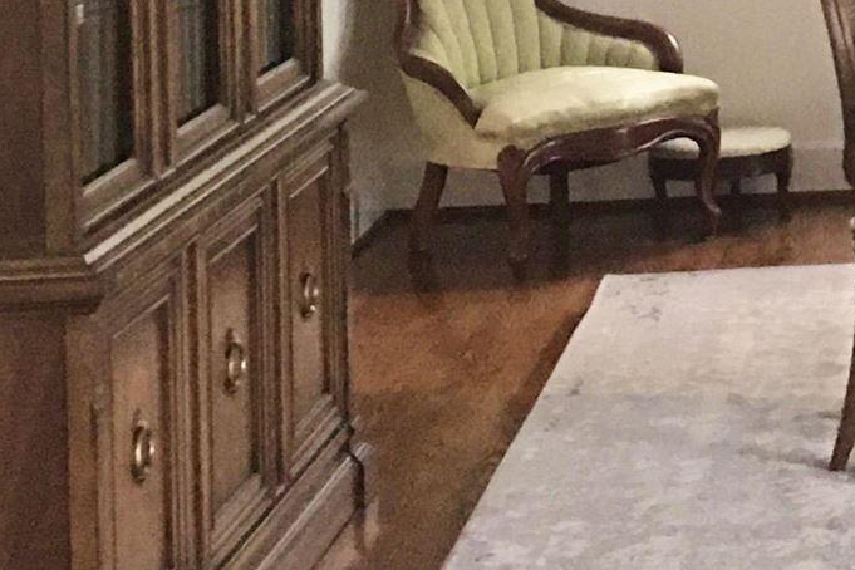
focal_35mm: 136
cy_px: -344
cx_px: 1465
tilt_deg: +0.8
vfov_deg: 9.7
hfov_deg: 13.7
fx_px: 3230
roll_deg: +0.1
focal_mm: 4.15
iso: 100
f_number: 2.2
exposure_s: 1/10
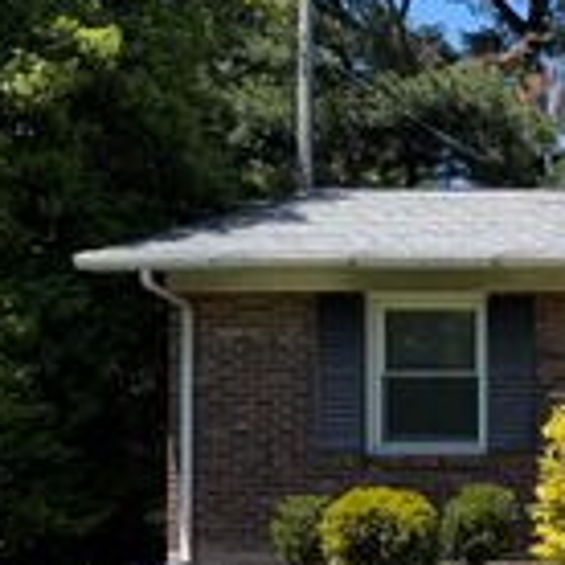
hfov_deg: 18.7
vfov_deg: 22.1
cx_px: 938
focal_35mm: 77
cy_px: 477
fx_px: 1422
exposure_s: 1/3145
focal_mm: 6.76
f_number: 1.78
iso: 80
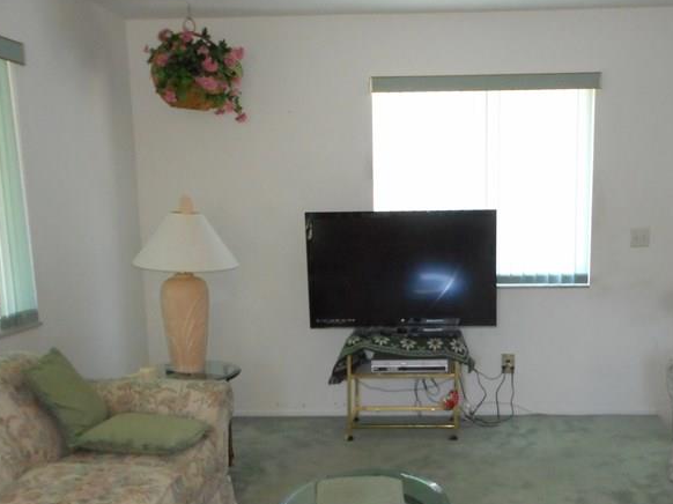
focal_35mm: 44
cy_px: 373
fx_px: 855
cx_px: 408
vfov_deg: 32.3
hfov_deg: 42.7
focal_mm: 4.5
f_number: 3.7
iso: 320
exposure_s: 1/25
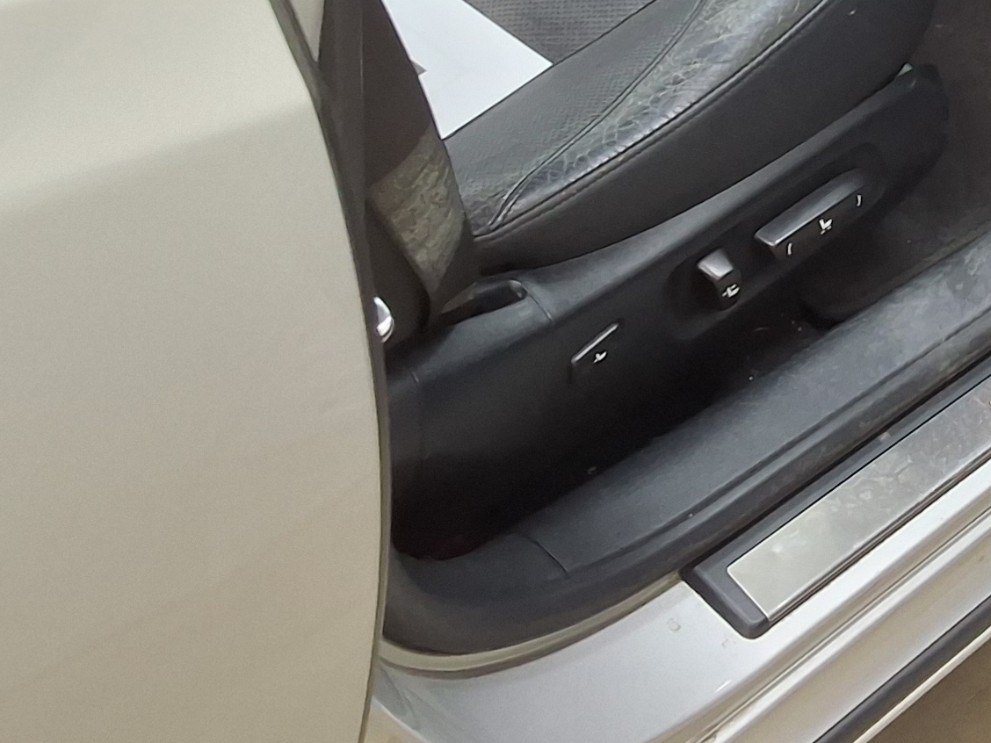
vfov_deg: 17.2
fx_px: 2319
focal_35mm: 81
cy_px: -213
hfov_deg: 22.1
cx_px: 1223
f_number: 1.9
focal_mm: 2.91
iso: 64
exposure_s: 1/40
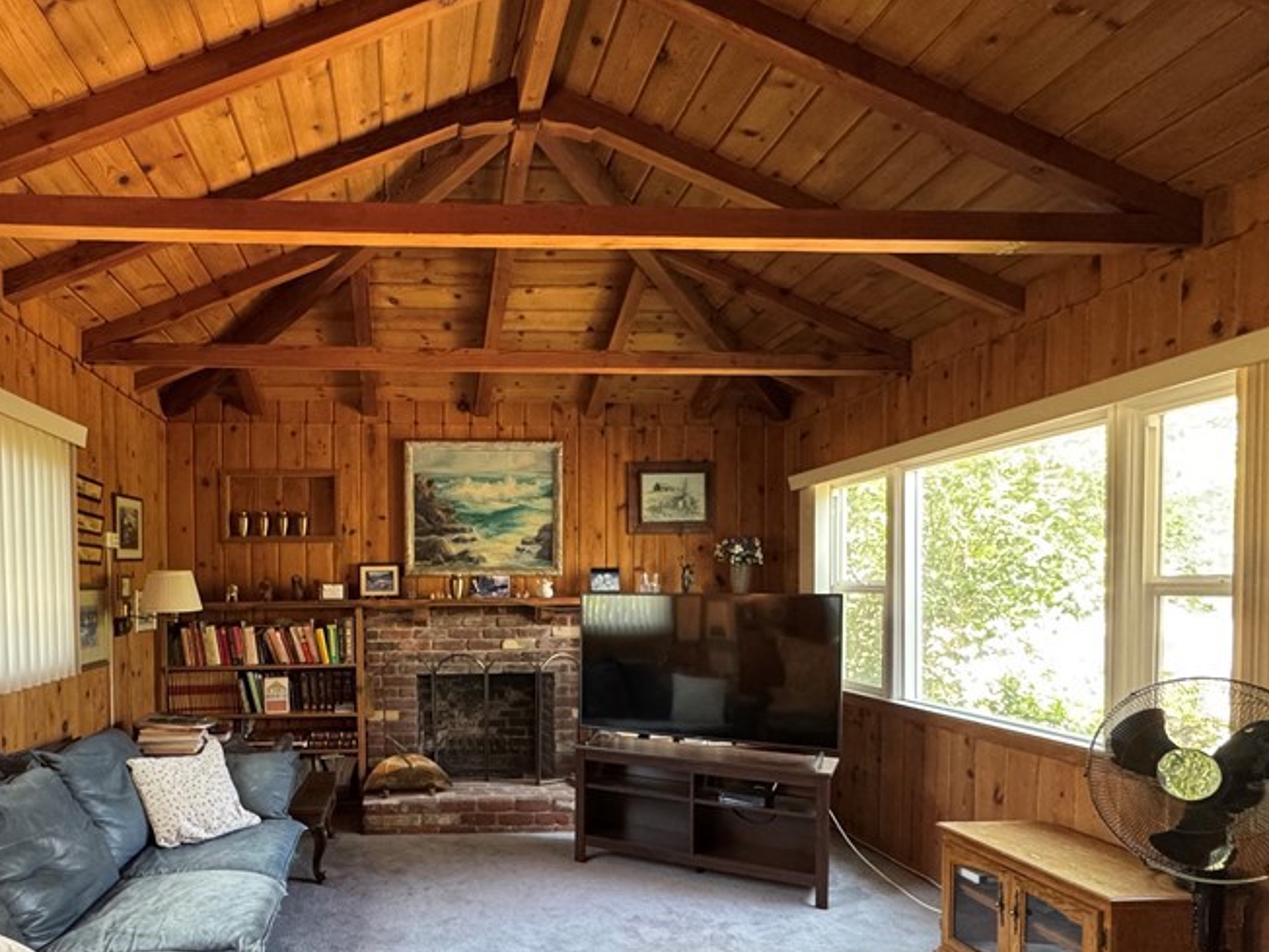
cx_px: 438
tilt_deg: -2.1
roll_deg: +0.8
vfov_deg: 60.0
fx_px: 807
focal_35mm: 22
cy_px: 615
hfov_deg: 74.4
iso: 640
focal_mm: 2.22
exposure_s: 1/60
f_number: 2.2
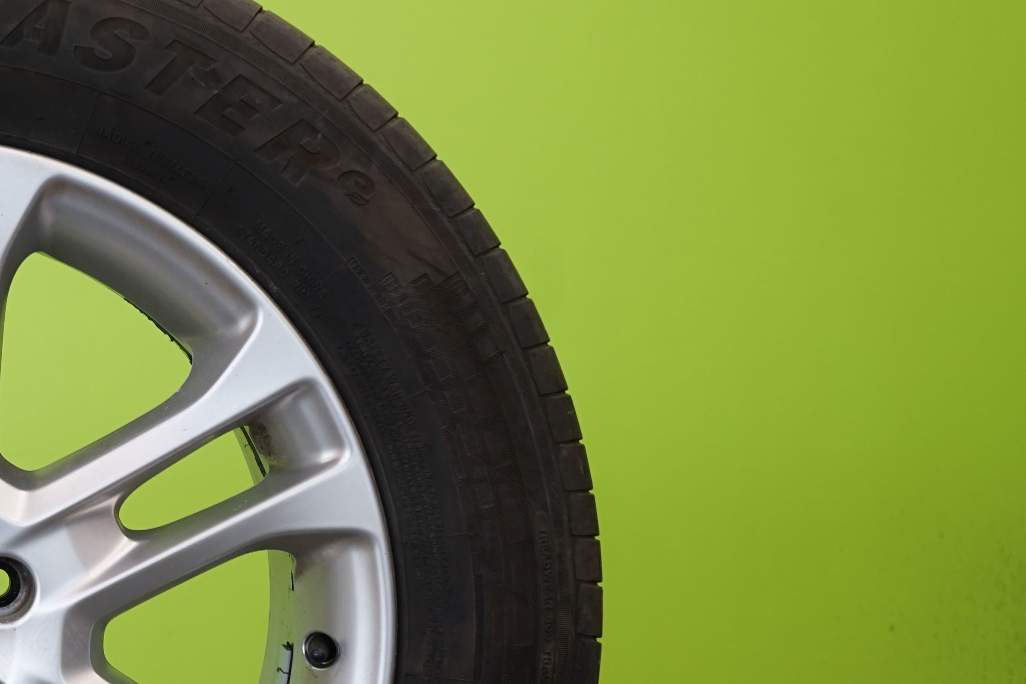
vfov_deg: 18.8
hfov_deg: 26.2
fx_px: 2023
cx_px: -110
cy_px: 653
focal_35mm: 71
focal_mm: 31
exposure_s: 1/30
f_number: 5.6
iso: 400
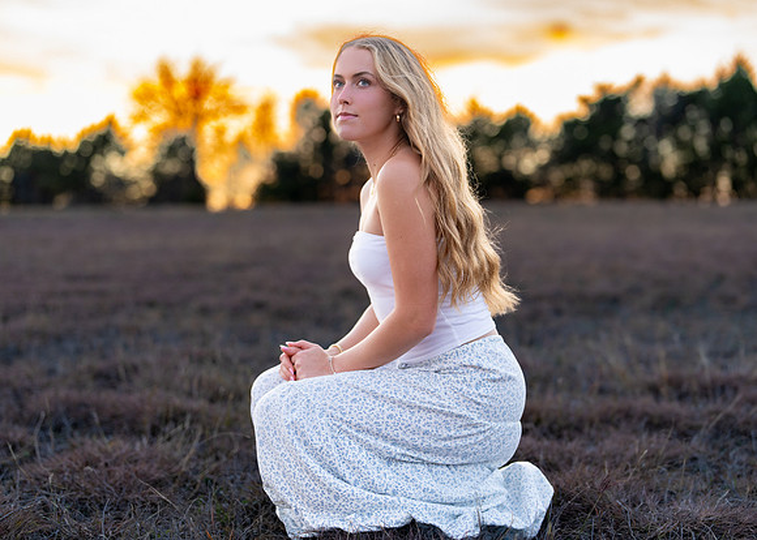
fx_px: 1160
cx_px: 387
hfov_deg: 36.1
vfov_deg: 26.2
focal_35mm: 54
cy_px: 270
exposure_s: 1/320
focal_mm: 50
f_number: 1.6
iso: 320
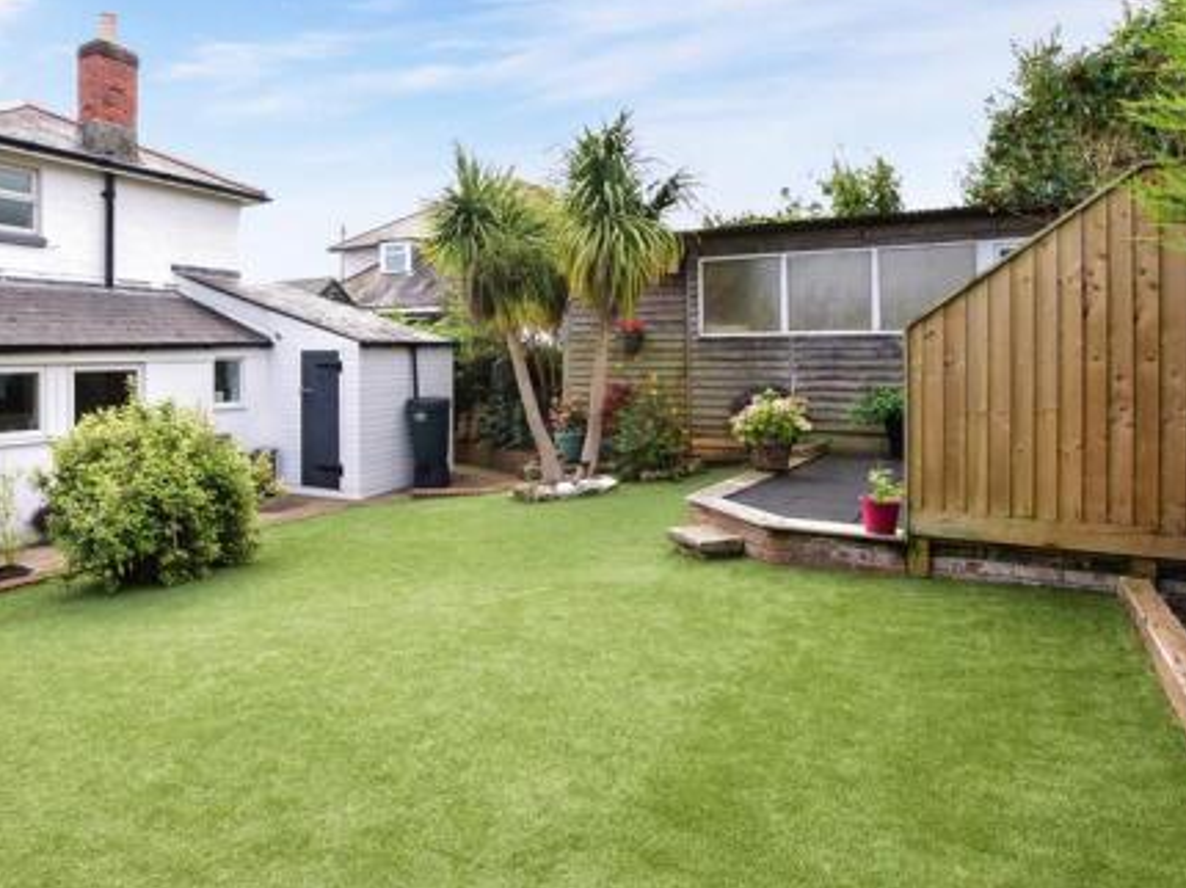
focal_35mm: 22
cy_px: 349
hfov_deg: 75.3
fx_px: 753
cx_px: 458
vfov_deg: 60.4
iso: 640
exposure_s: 1/200
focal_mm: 10
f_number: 13
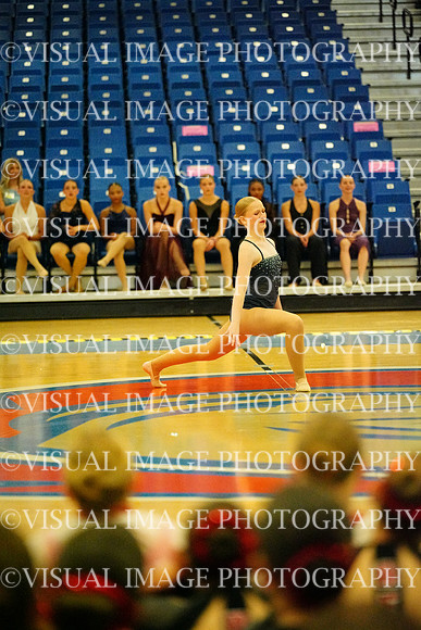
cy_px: 315
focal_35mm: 150
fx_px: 2629
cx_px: 210
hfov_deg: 9.2
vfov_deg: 13.7
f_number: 2.8
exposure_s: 1/1600
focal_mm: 150
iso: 25600
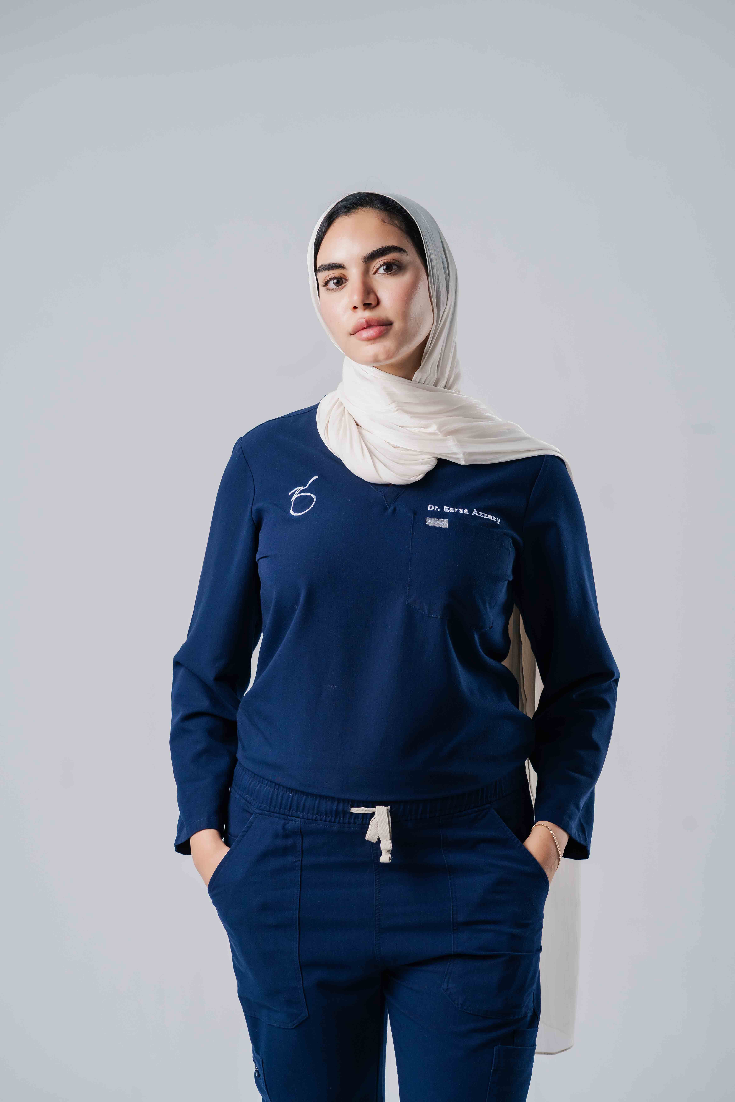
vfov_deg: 23.9
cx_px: 368
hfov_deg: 16.1
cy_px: 551
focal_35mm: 85
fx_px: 2603
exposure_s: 1/250
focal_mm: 85
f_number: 6.3
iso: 1000
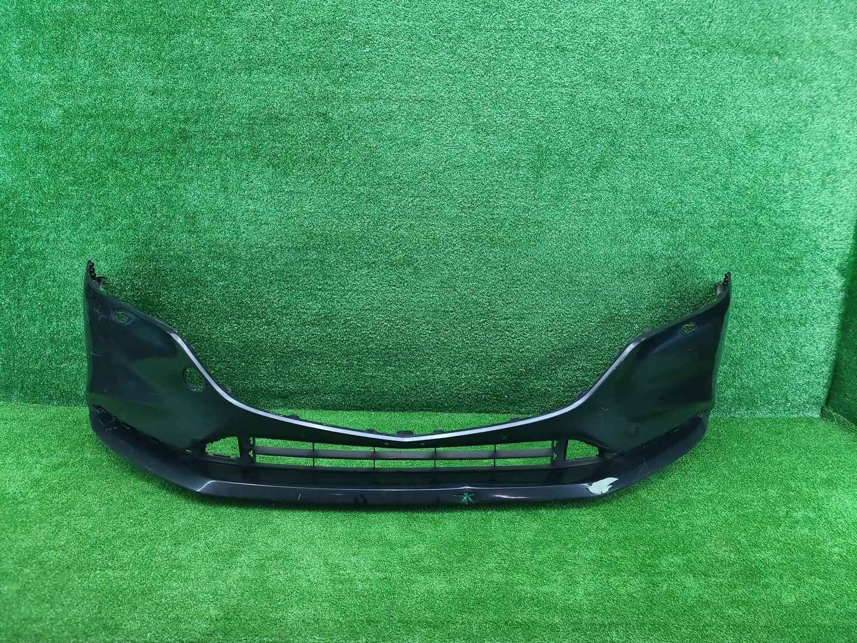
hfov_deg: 67.3
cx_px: 428
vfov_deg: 53.1
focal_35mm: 26
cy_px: 322
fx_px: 644
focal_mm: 5.4
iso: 258
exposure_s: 1/50
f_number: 1.8
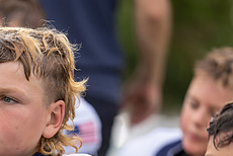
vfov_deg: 2.8
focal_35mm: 484
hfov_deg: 4.2
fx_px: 3137
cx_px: -15
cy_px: 187
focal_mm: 192
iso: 100
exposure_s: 1/500
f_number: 2.8
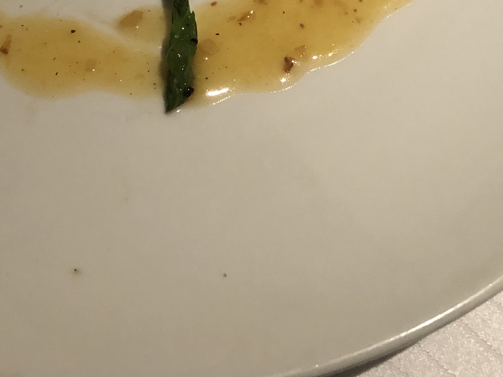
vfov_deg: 19.9
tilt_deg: -57.1
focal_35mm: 70
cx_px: 175
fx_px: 1017
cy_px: -63
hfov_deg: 27.6
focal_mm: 3.99
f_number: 1.8
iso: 100
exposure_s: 1/17
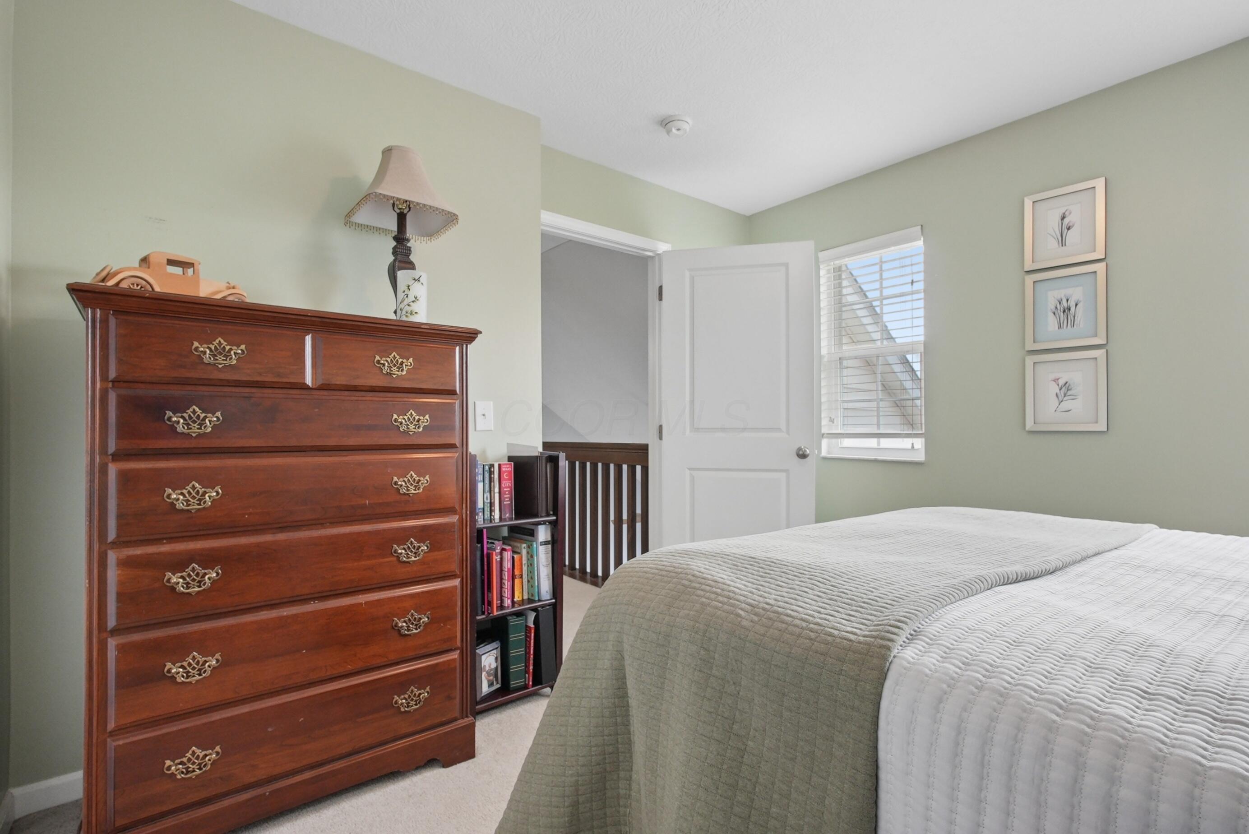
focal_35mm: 16
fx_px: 555
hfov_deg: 96.7
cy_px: 417
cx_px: 624
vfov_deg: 73.8
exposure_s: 1/40
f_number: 7.1
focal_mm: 11
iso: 640
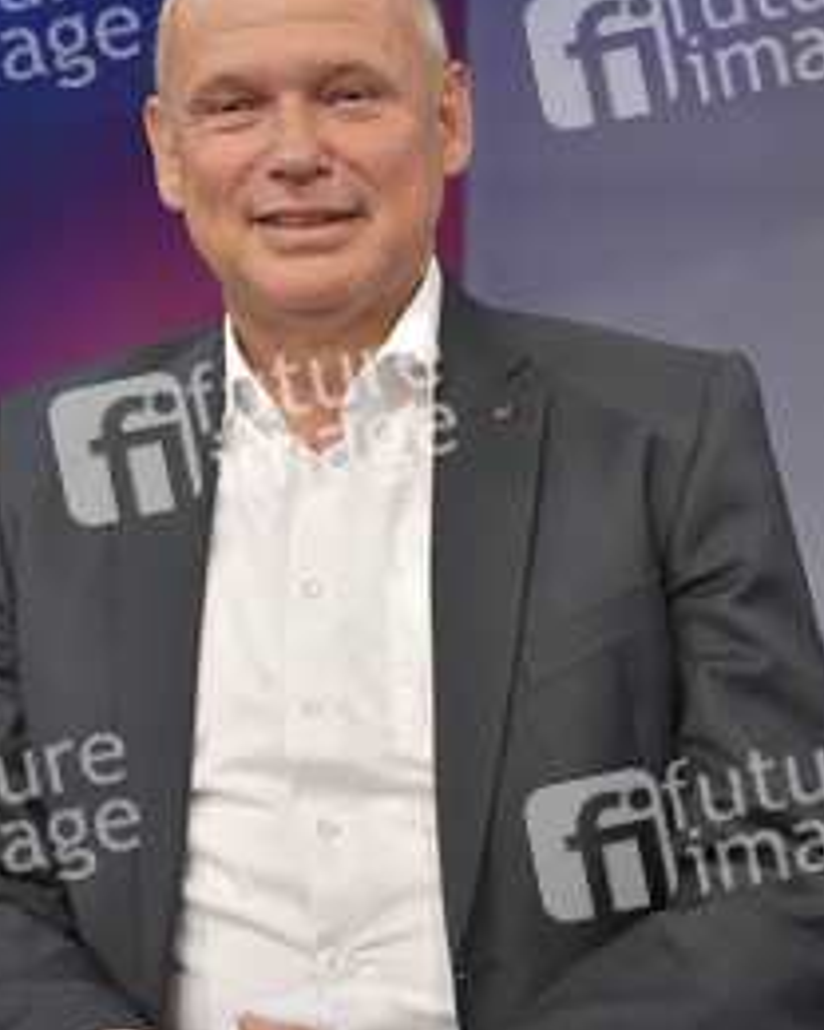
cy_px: 630
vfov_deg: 25.3
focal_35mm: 75
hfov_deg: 20.4
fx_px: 2286
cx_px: 368
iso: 2500
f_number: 6.3
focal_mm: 52
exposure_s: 1/200
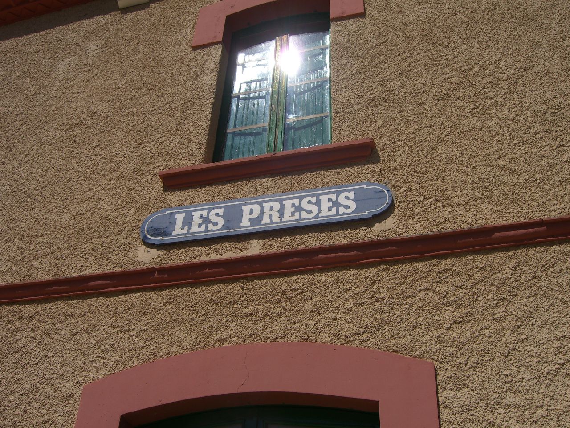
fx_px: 626
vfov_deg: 37.7
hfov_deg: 49.0
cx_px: 285
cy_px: 214
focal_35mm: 38
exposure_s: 1/500
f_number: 8
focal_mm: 7.9
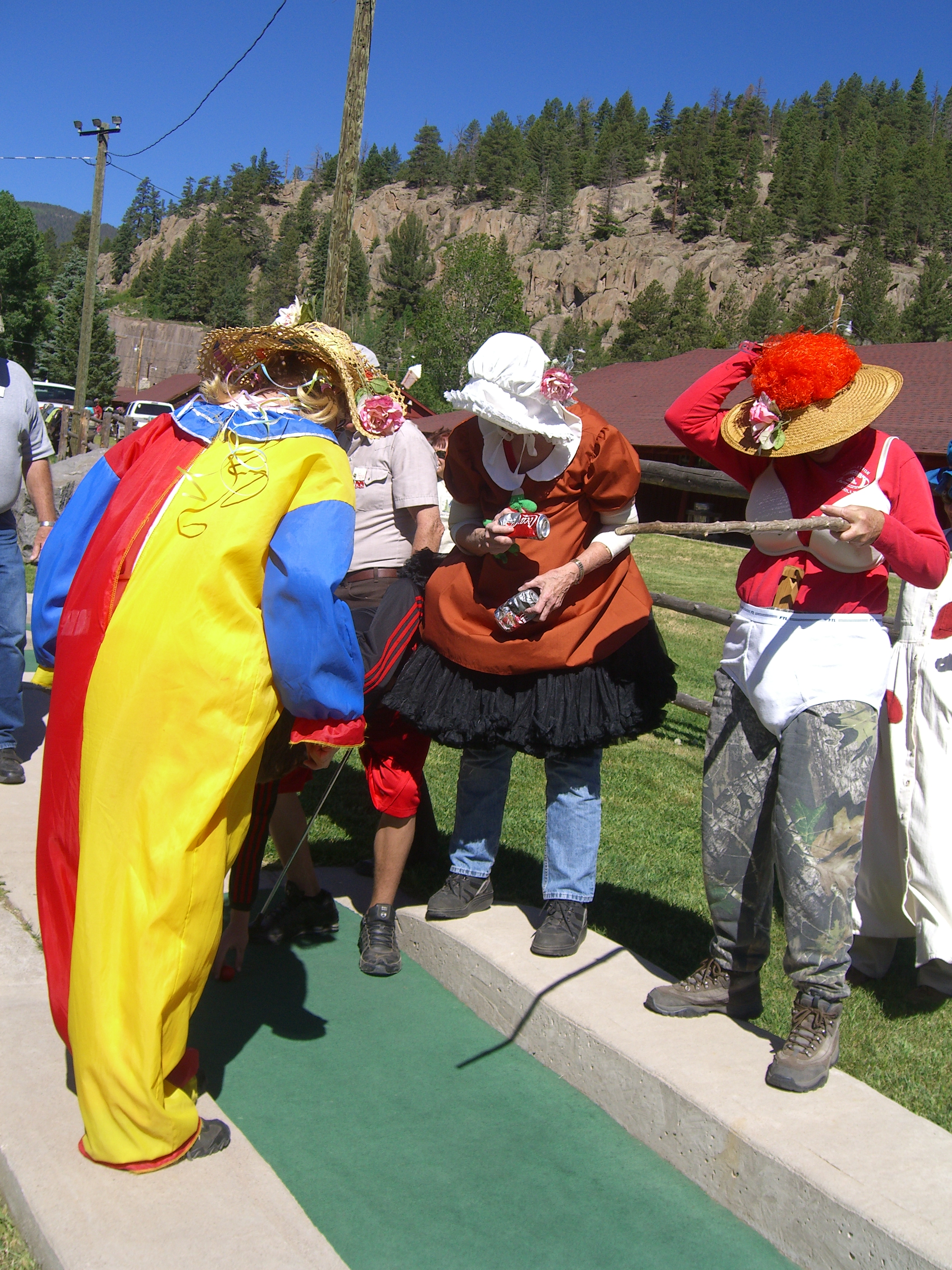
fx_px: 1393
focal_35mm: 38
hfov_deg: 37.7
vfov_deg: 49.0
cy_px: 635
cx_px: 476
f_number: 4
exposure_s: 1/640
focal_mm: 7.9
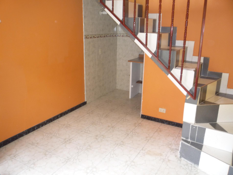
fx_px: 202
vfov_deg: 46.8
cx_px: 116
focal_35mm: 30
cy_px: 88
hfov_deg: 60.0
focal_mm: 5.2
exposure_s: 1/30
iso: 200
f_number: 3.3
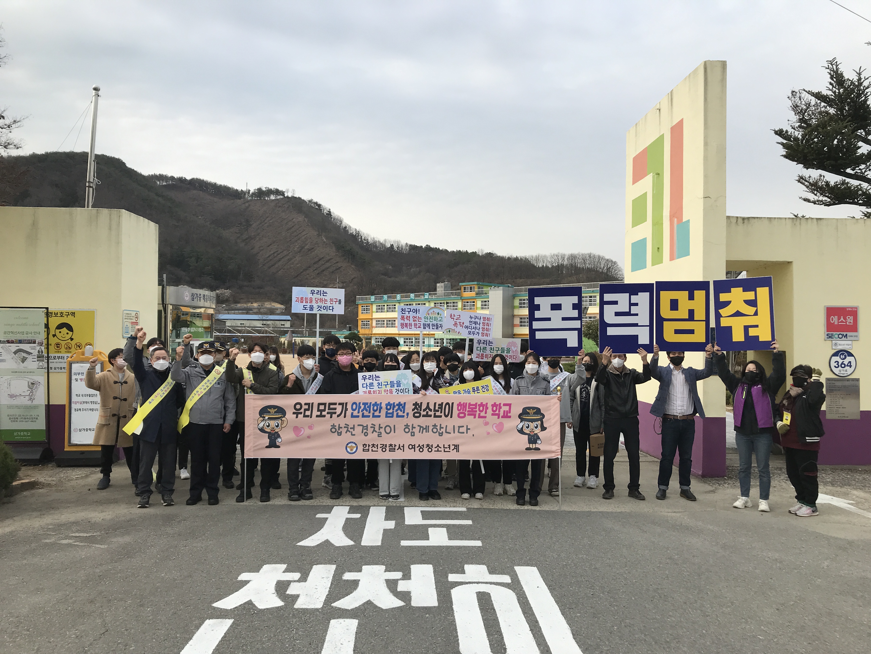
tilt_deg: +1.6
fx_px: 705
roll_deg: -0.3
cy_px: 327
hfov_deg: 63.4
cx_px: 436
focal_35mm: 28
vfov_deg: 49.7
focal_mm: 3.99
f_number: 1.8
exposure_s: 1/1140
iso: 20
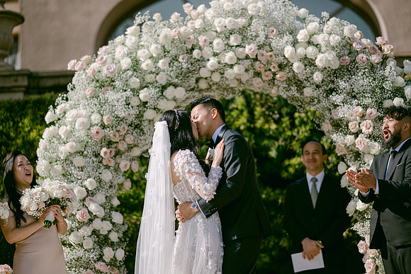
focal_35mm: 105
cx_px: 206
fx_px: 1199
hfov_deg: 19.5
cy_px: 137
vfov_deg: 13.0
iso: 100
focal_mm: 105
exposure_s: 1/10000
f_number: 1.4
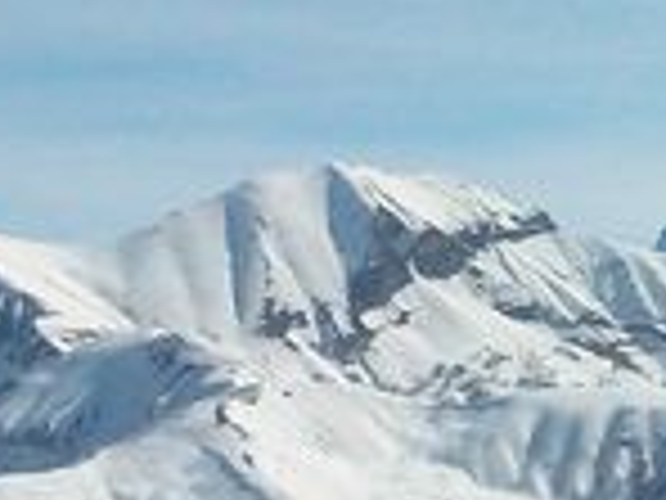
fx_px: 3540
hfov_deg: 10.4
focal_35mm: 184
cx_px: 945
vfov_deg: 8.1
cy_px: 162
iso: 80
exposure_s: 1/1250
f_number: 5.5
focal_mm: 5.7
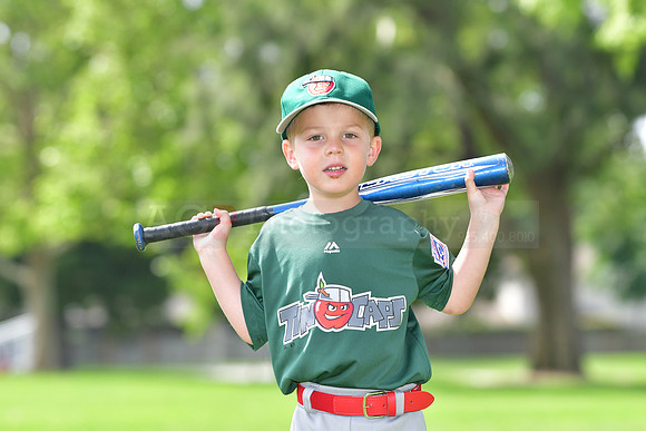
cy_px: 216
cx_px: 323
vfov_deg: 8.2
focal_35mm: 168
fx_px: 3015
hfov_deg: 12.2
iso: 500
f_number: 4
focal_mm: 112
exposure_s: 1/2500
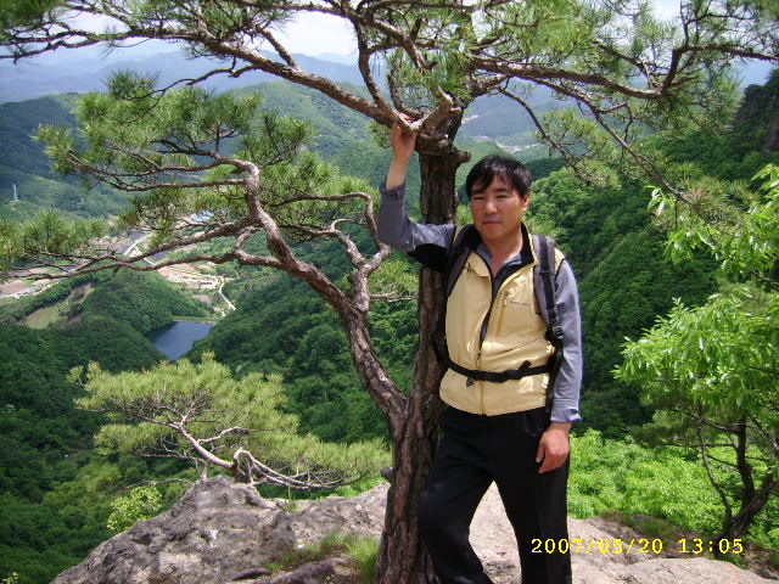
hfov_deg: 52.6
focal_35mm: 35
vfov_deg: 40.7
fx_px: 788
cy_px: 292
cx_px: 390
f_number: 2.8
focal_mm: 5.95
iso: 50
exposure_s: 1/648
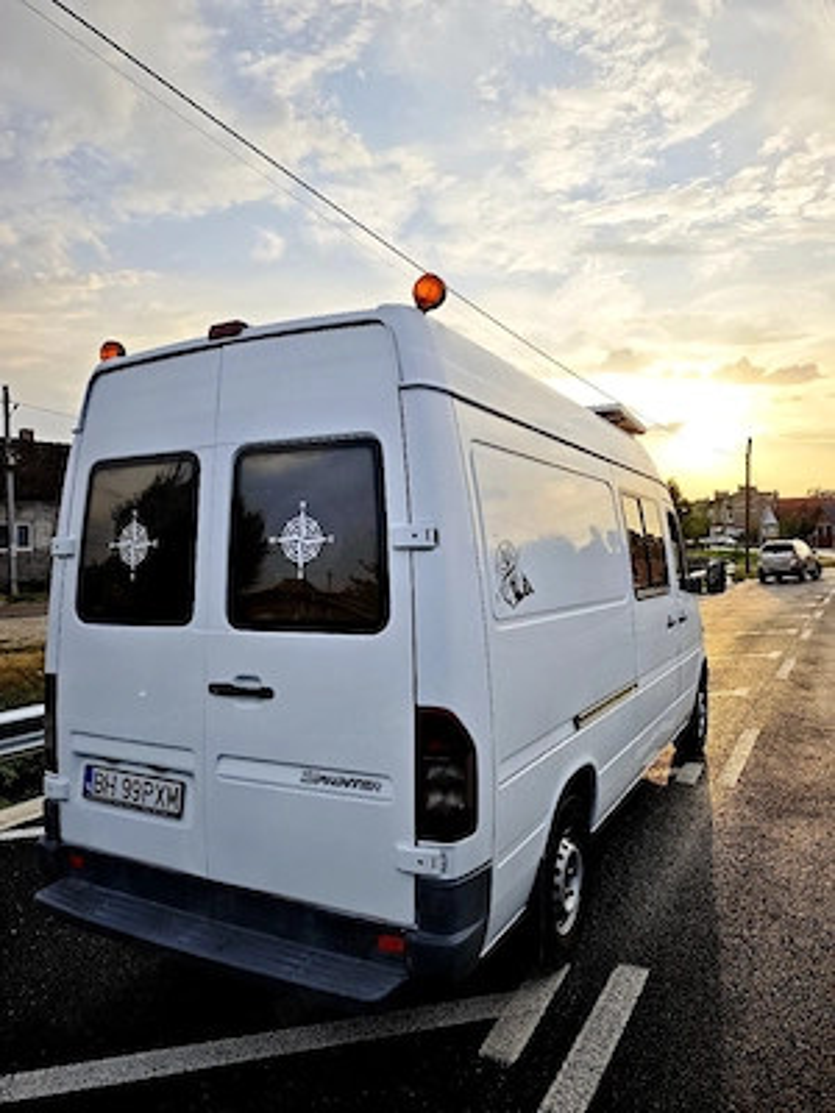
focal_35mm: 23
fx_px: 740
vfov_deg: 73.9
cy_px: 556
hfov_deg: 58.9
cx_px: 418
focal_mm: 6.55
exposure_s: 1/1667
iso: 50
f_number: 1.62
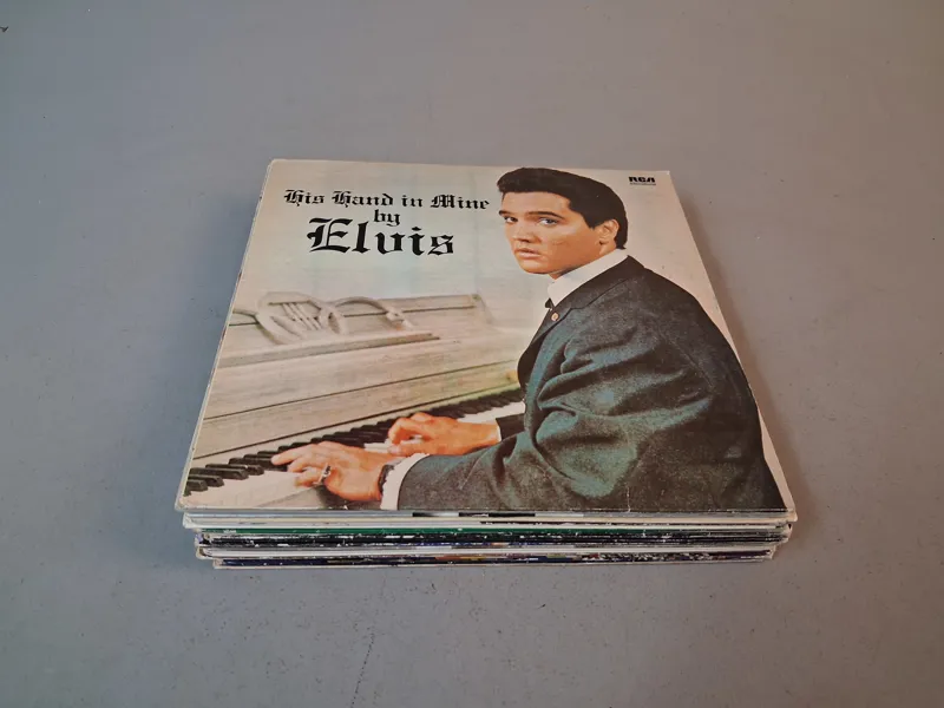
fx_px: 736
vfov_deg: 51.4
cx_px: 472
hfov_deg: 65.3
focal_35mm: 27
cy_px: 354
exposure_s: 1/50
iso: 250
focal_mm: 4
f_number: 1.8
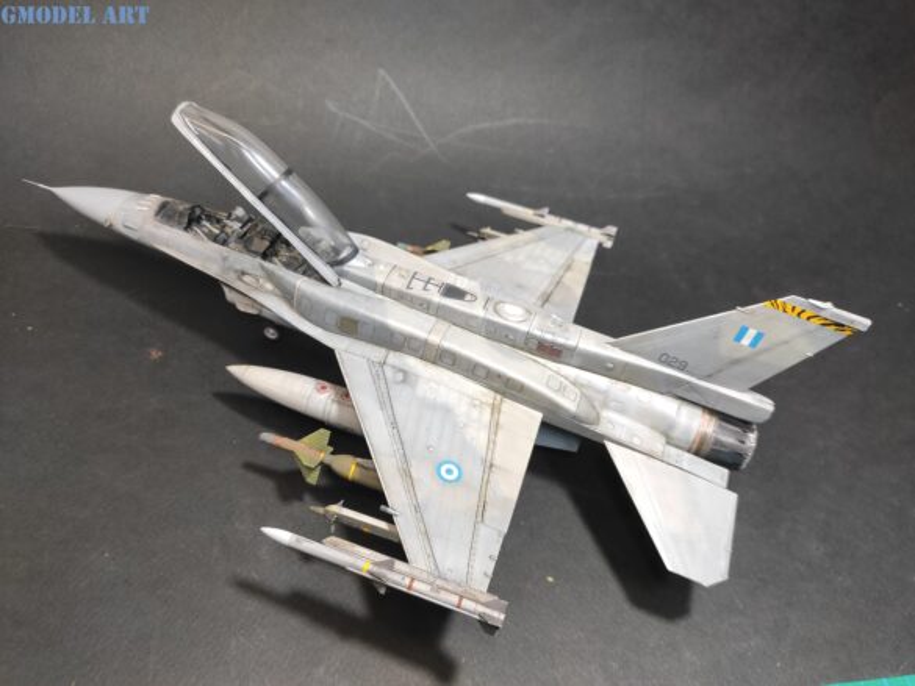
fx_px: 687
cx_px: 458
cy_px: 343
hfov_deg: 67.3
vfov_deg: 53.1
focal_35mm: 26
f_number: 1.75
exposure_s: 1/100
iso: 292
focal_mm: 4.77
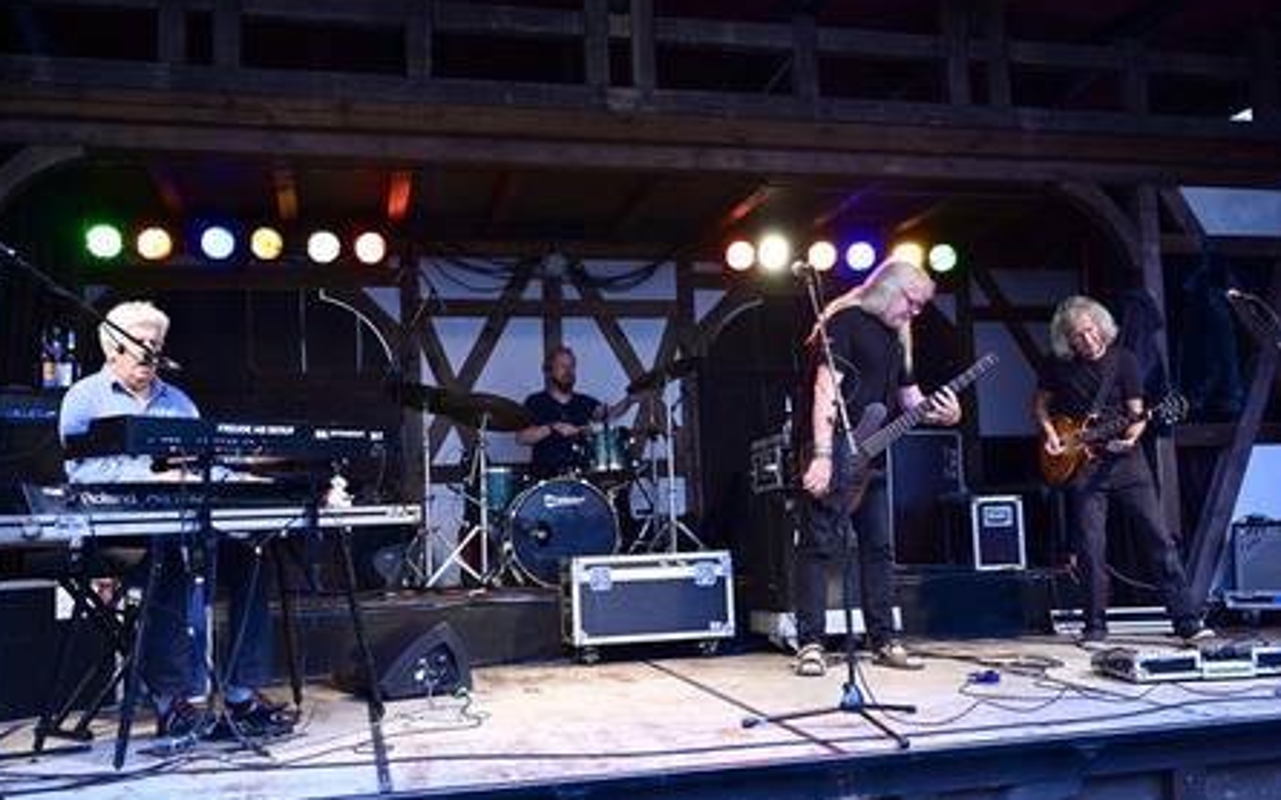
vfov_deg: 40.6
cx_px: 635
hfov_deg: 61.2
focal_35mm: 31
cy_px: 397
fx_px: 1082
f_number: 3.5
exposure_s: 1/125
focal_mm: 30
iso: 2000
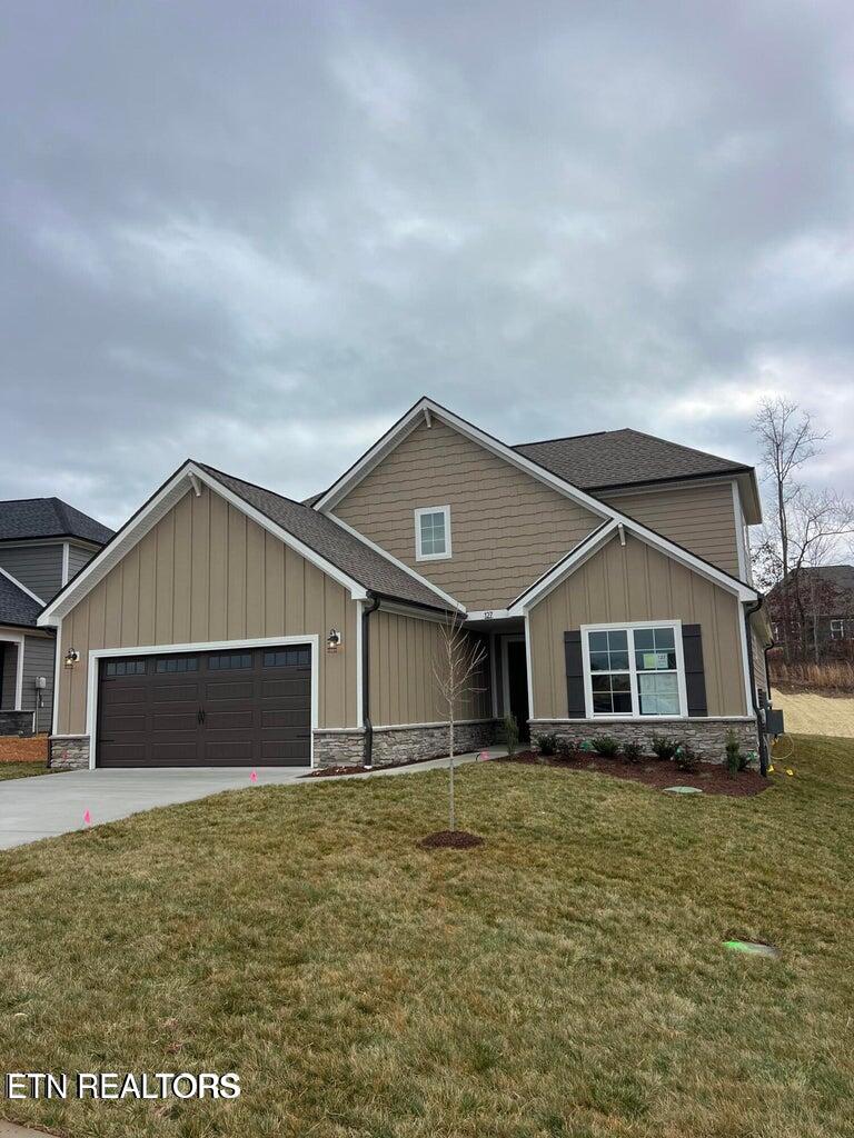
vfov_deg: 67.3
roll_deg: +0.7
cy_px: 569
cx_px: 427
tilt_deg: +9.1
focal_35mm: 26
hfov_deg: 53.1
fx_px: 855
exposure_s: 1/3165
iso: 50
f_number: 1.5
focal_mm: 5.7
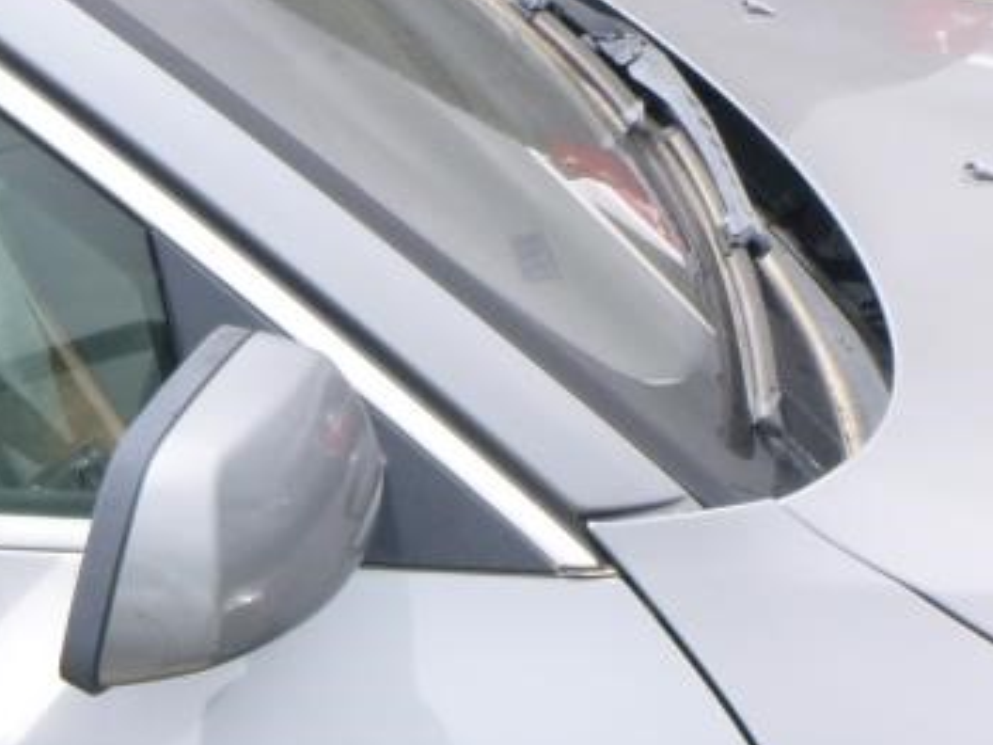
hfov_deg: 19.5
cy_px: 686
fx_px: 2610
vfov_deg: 16.0
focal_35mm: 91
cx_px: -381
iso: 100
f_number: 3.9
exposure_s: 1/320
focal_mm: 4.5
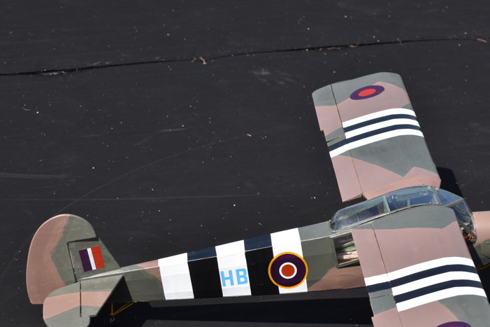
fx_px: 2150
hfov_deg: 13.0
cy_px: 202
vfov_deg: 8.7
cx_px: 305
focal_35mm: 158
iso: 200
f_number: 6.3
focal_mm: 82
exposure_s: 1/640
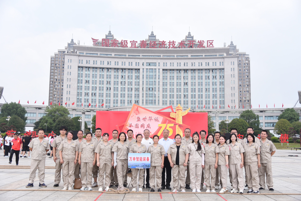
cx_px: 150
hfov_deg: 50.7
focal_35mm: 38
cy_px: 100
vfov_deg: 35.1
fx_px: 318
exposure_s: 1/400
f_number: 4.5
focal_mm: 38
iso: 100
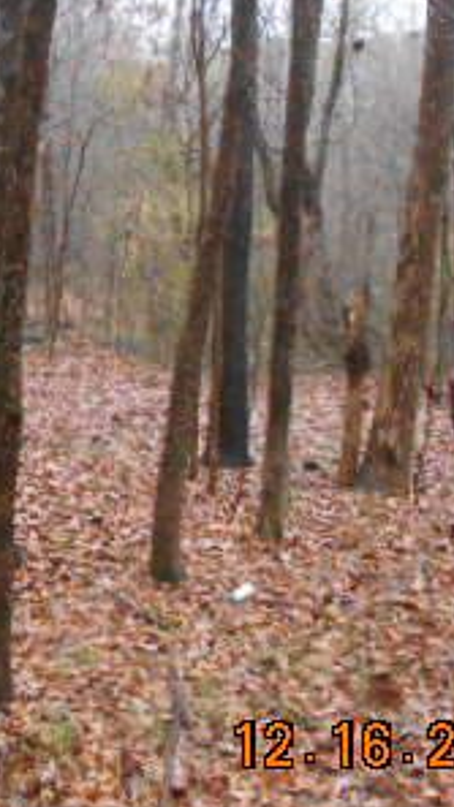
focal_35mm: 61
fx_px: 1306
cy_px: 234
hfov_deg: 19.1
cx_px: -16
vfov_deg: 33.9
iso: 640
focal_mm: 4.6
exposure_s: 1/250
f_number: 3.2
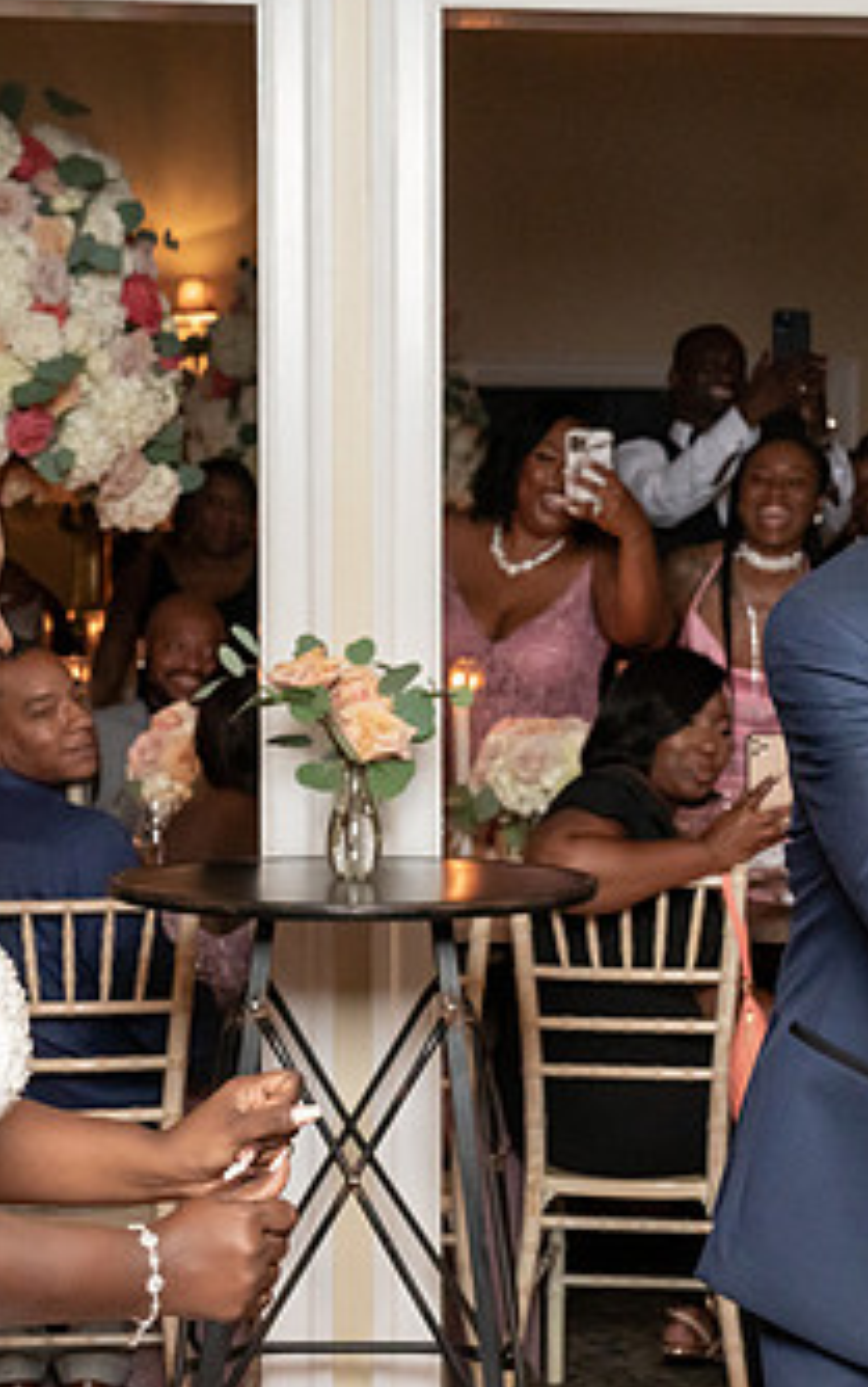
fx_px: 3290
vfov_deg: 23.8
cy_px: 774
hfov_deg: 15.0
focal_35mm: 87
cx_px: 498
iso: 4000
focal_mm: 46
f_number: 5.6
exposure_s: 1/200
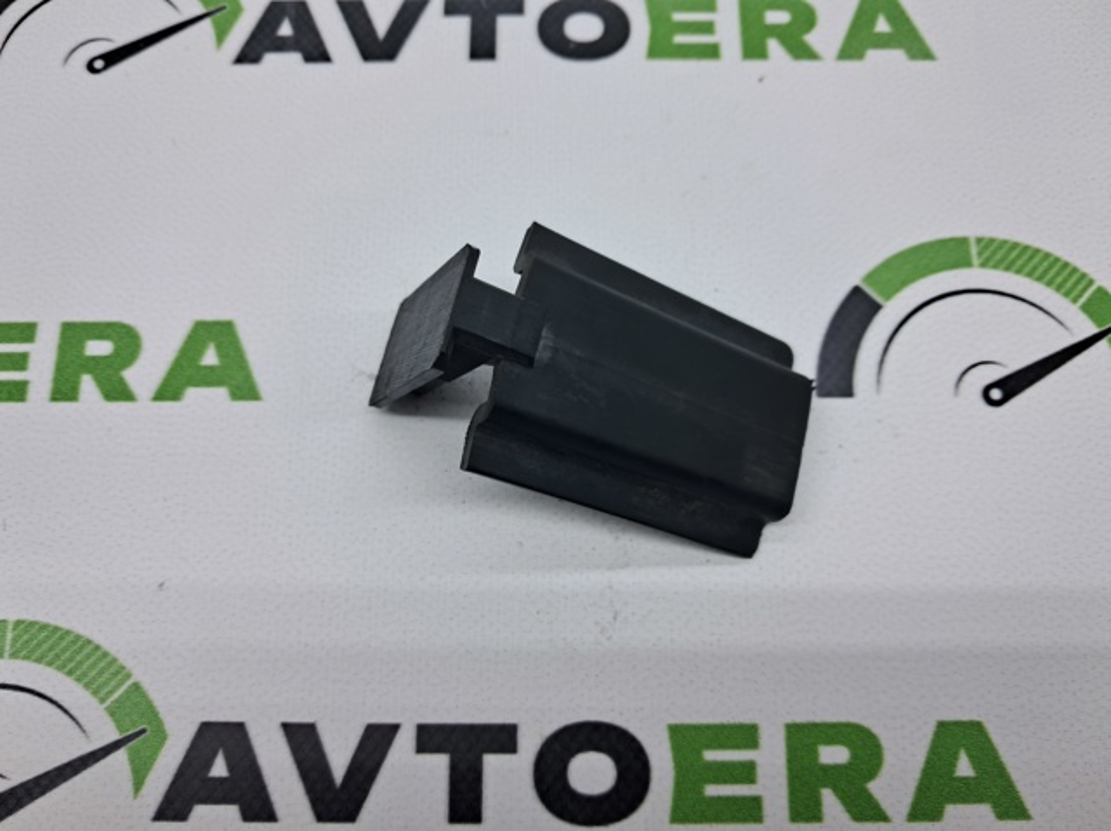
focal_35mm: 27
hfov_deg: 65.4
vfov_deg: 51.3
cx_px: 556
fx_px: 866
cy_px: 416
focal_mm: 4
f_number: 1.8
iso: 50
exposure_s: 1/123
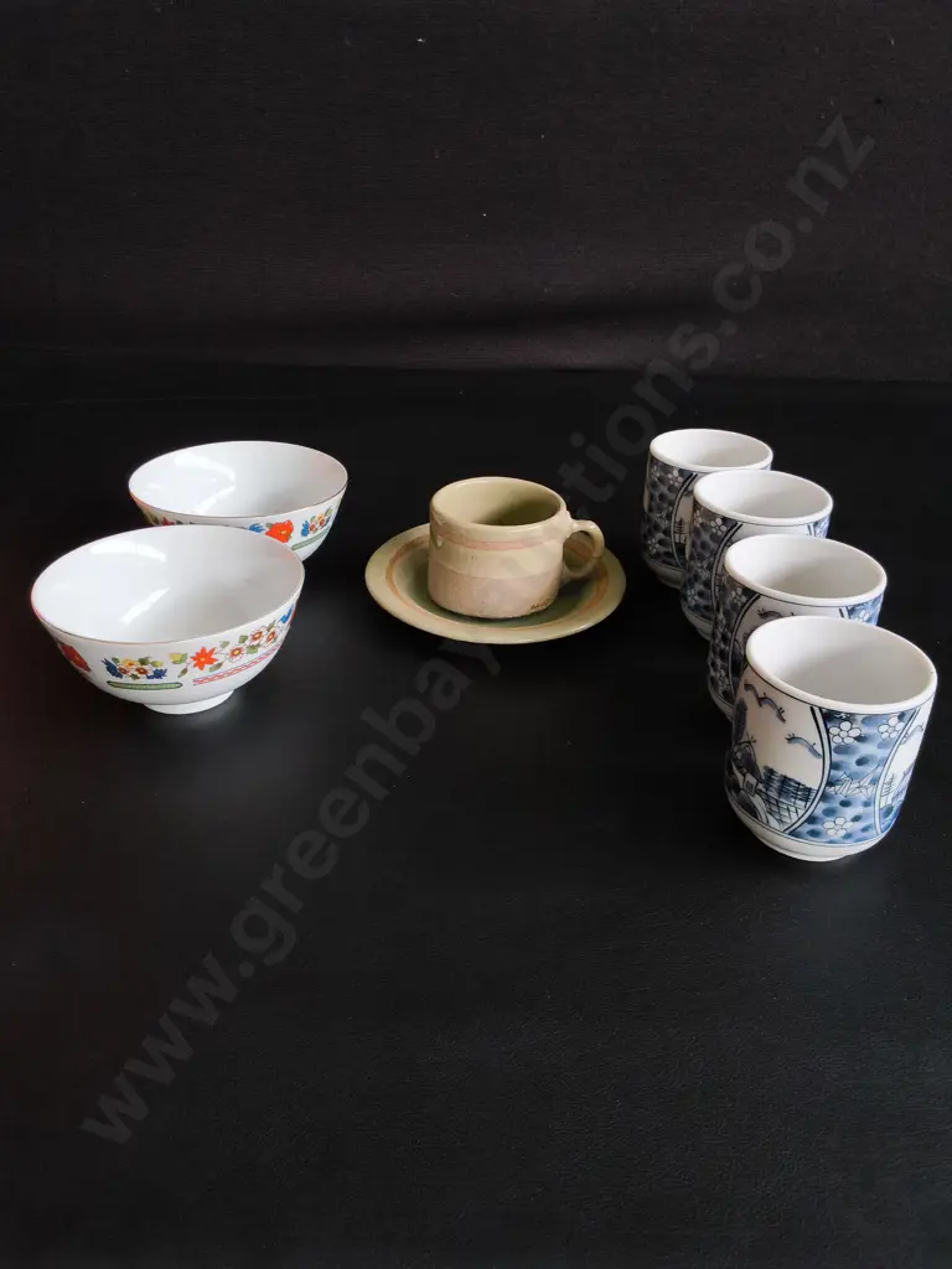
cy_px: 634
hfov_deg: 51.4
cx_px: 476
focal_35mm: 27
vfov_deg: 65.3
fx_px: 990
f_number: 2
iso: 160
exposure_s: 1/100
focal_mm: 2.87
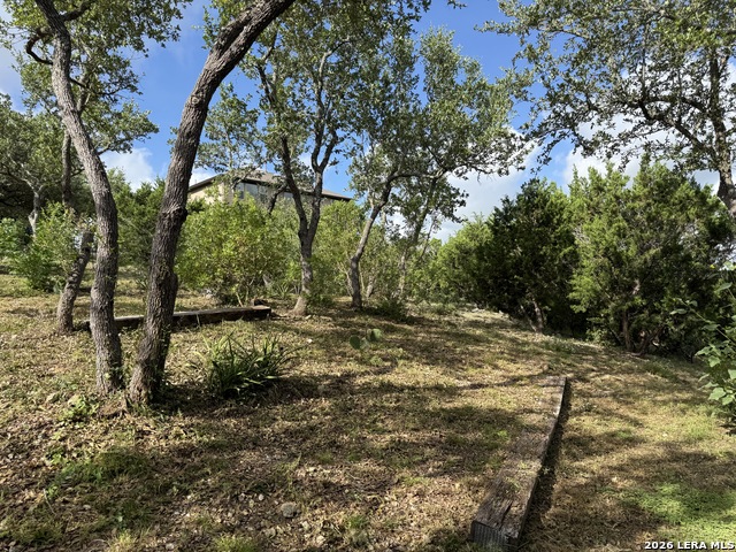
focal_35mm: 24
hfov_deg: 71.6
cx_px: 368
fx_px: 510
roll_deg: +1.8
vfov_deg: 56.8
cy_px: 276
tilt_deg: +2.5
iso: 80
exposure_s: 1/2169
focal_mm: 6.76
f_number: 1.78
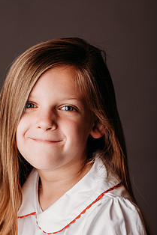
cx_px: 53
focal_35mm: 122
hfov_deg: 11.2
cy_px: 165
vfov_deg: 16.7
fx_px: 799
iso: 100
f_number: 4
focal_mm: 85
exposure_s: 1/200
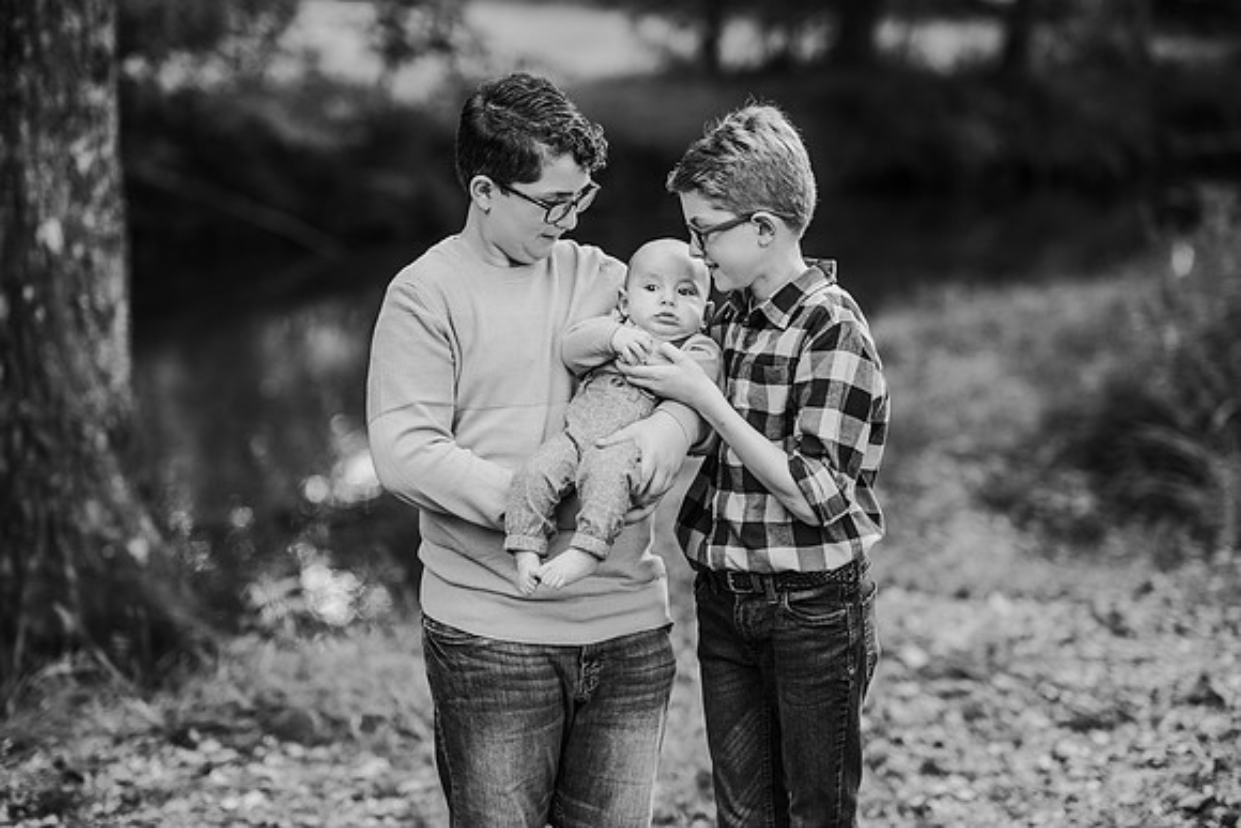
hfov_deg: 23.9
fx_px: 2931
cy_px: 414
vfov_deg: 16.1
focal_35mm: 85
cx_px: 620
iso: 125
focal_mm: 85
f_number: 2.2
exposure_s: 1/200
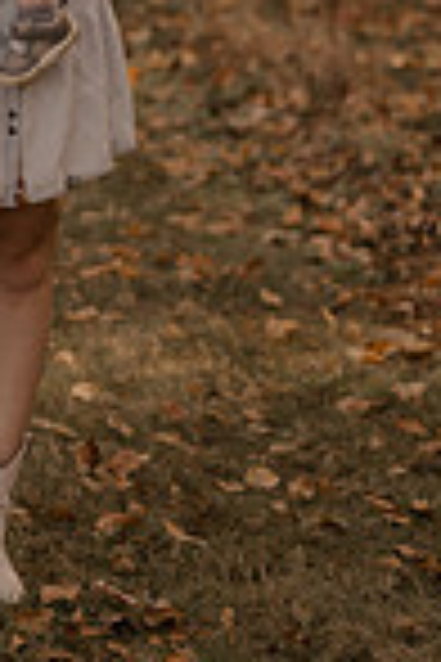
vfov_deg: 7.9
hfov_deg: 5.3
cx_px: -158
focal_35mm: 260
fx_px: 4777
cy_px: 0
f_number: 2.8
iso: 200
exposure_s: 1/400
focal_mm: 85
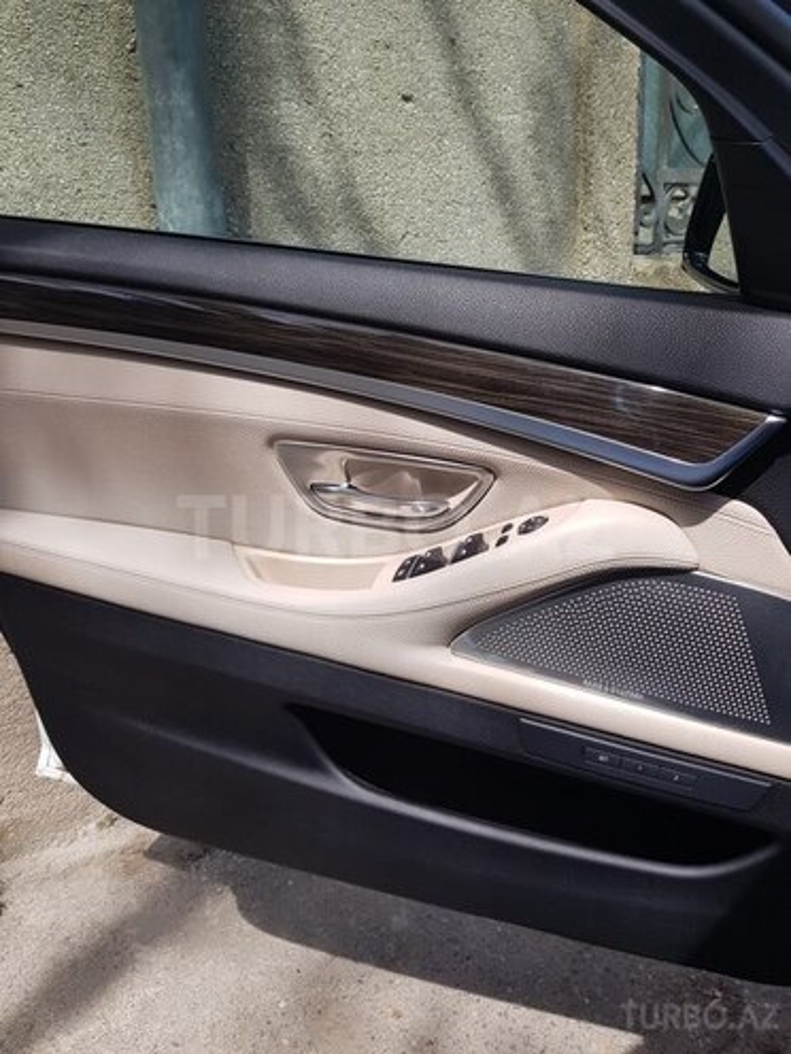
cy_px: 527
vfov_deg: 67.3
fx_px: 792
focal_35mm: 26
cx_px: 396
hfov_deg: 53.1
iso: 40
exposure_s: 1/922
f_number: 1.7
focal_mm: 4.2
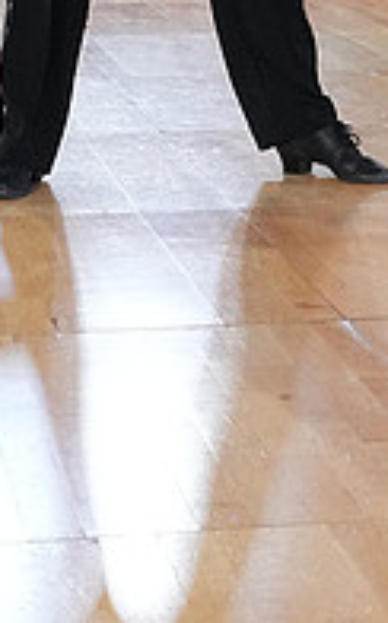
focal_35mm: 139
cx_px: 479
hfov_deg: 9.3
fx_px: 2359
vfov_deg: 14.2
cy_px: -273
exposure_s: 1/200
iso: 5000
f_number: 7.1
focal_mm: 31
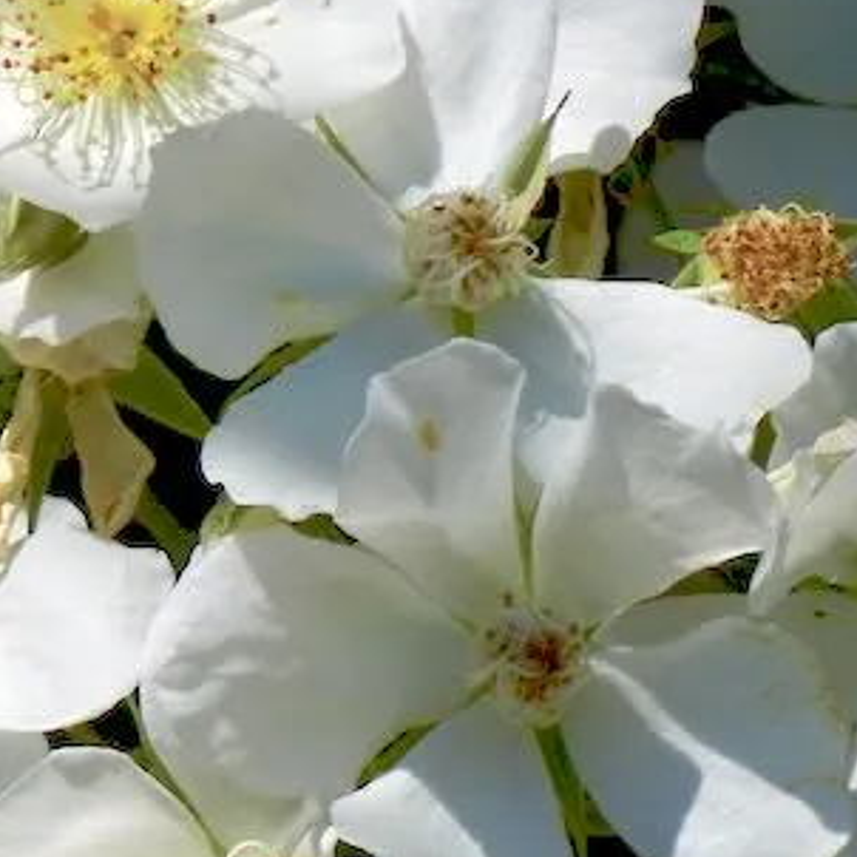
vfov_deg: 3.8
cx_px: -321
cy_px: 1027
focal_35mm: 455
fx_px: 12744
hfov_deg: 3.8
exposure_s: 1/897
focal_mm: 27.4
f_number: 9.2
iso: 160
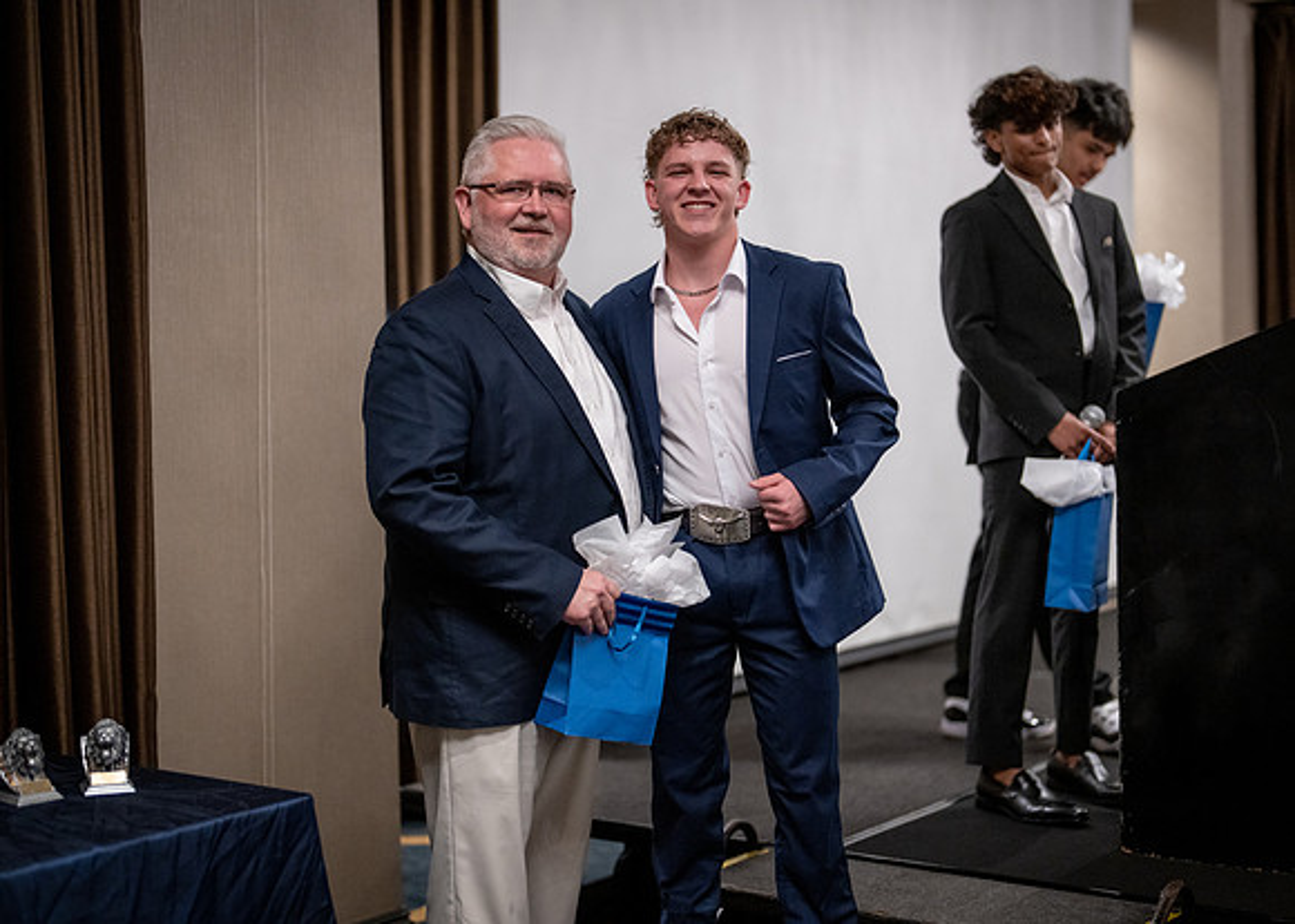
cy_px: 462
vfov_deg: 26.5
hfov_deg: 36.5
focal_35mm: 53
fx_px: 1964
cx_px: 648
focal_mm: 50
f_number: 1.2
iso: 1600
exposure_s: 1/320
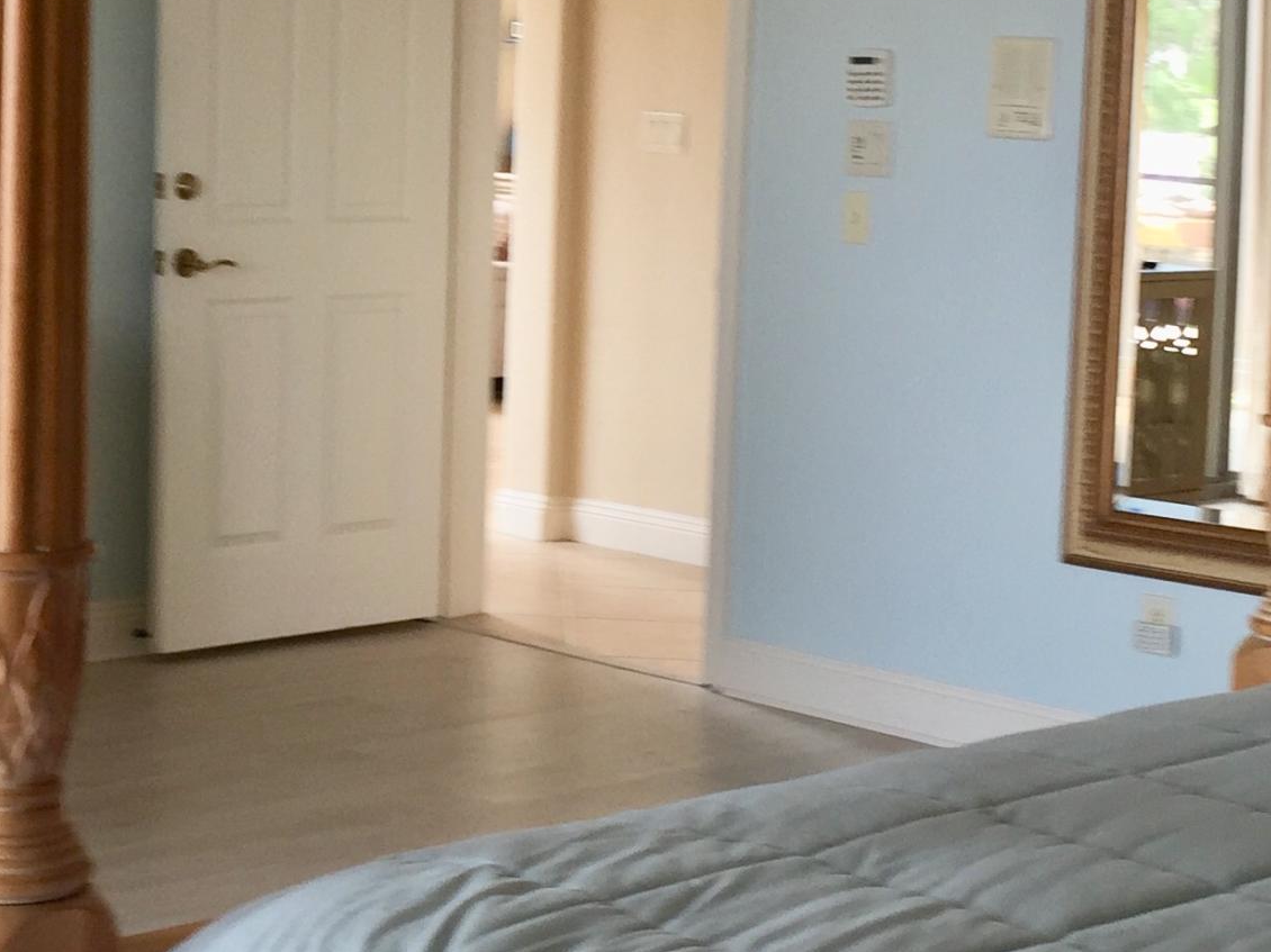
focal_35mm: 77
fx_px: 2827
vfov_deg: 19.1
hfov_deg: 25.1
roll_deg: -2.6
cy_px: 402
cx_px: 331
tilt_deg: -5.9
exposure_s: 1/60
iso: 40
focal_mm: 4.15
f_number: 2.2
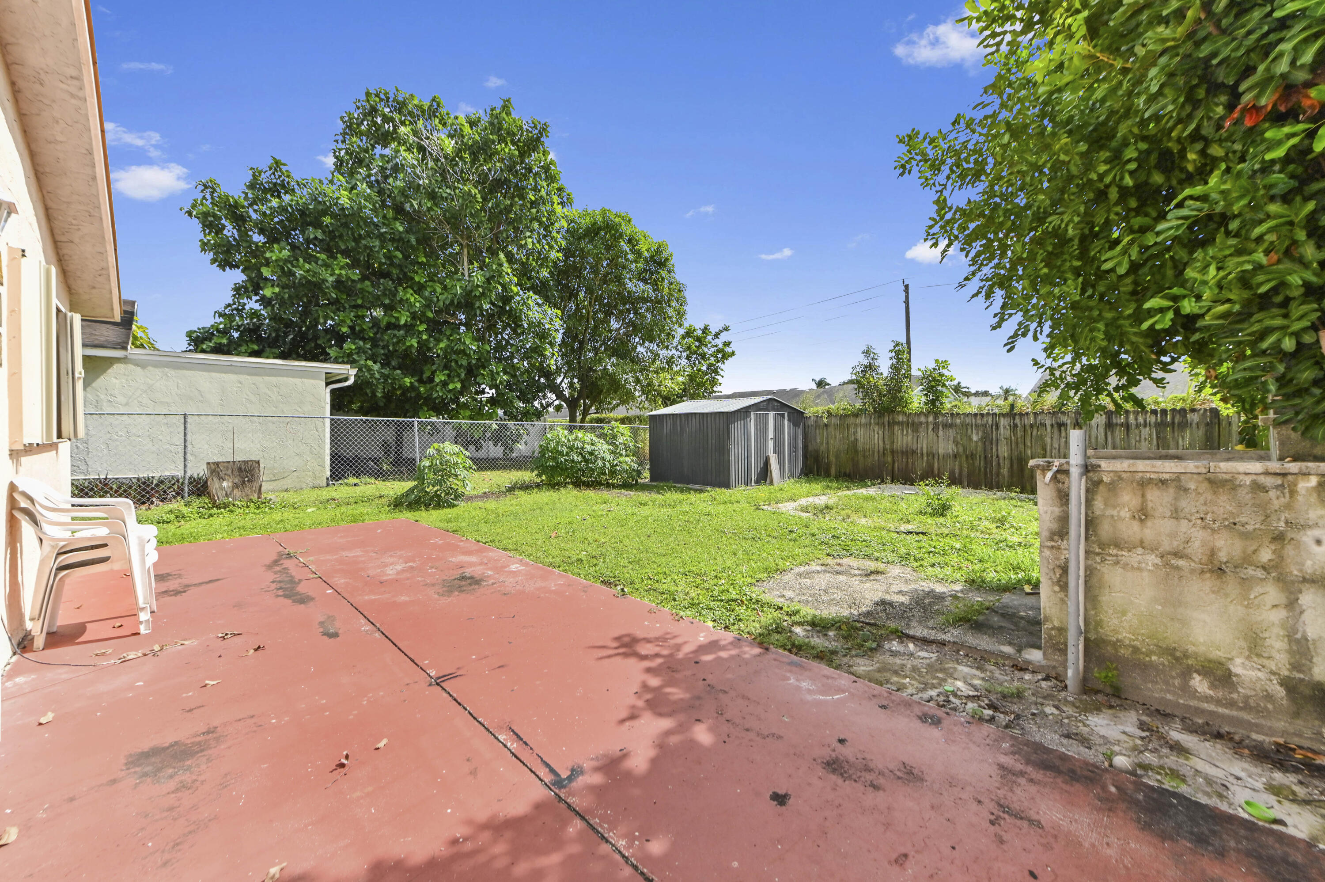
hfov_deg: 104.3
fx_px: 515
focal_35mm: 14
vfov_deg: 81.1
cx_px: 662
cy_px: 441
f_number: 9
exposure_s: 1/1250
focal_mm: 14
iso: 400
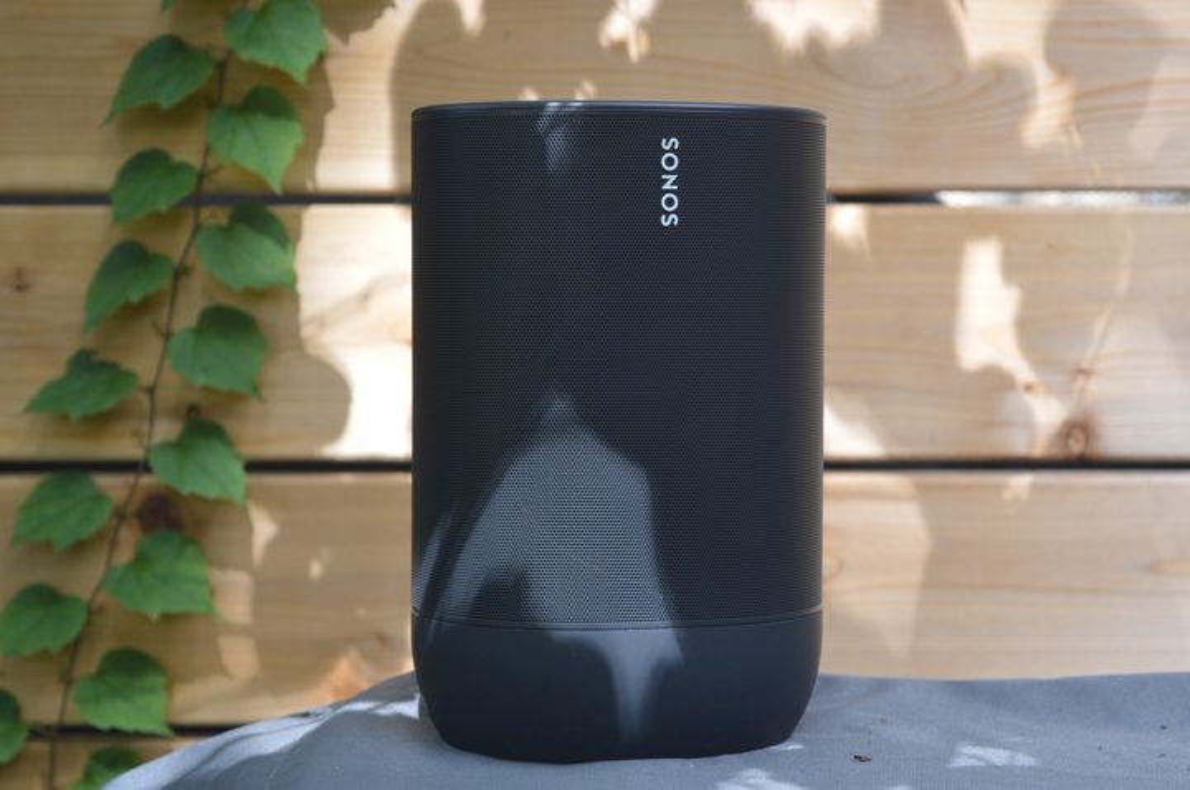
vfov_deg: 17.4
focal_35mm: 78
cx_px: 595
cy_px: 395
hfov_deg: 26.0
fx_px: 2575
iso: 400
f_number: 5.6
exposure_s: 1/100
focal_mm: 52
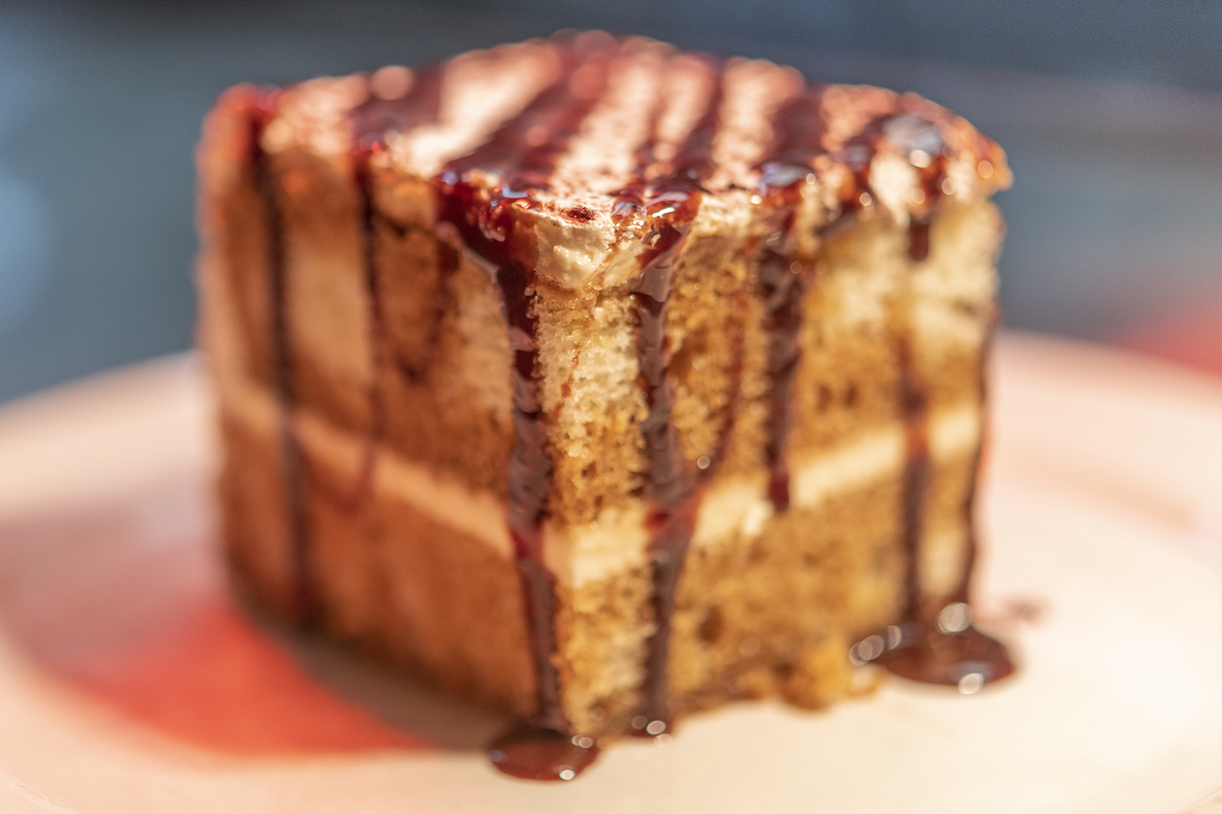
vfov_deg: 22.6
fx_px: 2037
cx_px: 611
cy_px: 407
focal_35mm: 60
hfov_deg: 33.4
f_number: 3
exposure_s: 1/125
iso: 200
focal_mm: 60
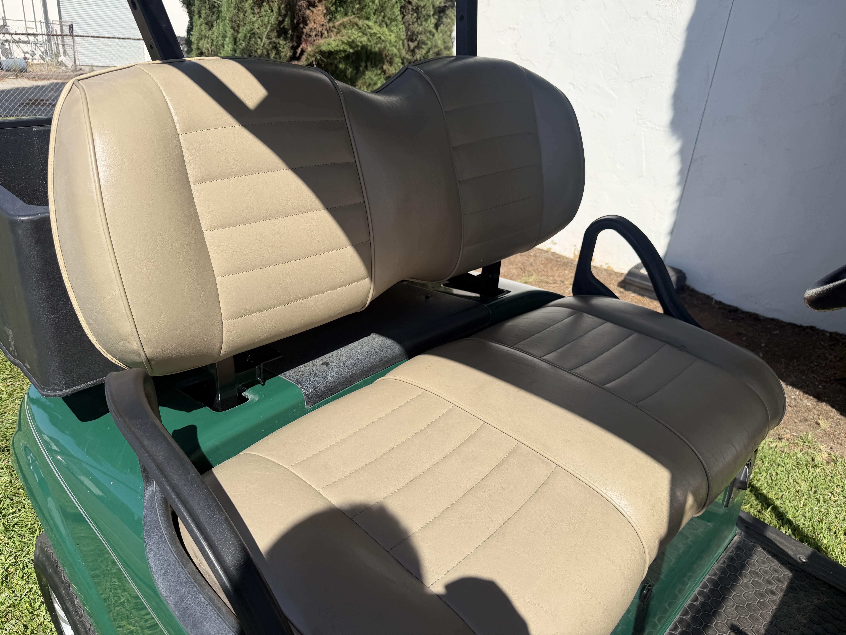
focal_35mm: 24
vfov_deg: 56.8
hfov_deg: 71.6
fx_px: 587
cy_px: 318
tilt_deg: -23.0
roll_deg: -3.3
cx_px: 423
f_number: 1.78
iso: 80
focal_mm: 6.76
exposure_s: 1/4167
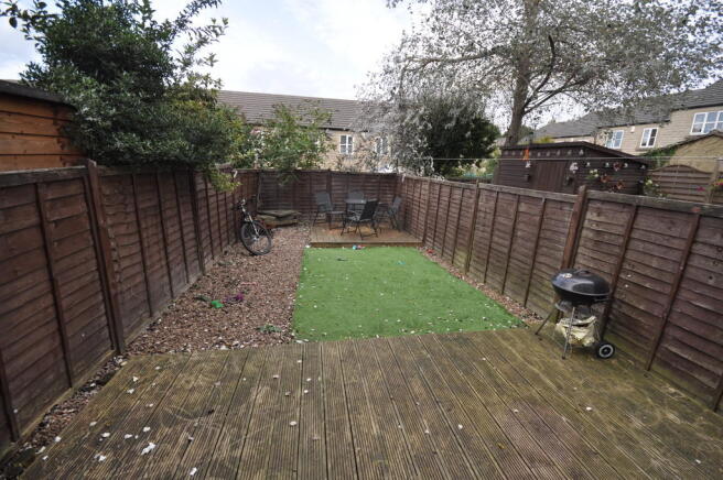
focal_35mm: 15
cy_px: 240
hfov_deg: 100.4
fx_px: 301
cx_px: 362
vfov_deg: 77.2
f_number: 8
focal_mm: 10
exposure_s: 1/200
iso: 200
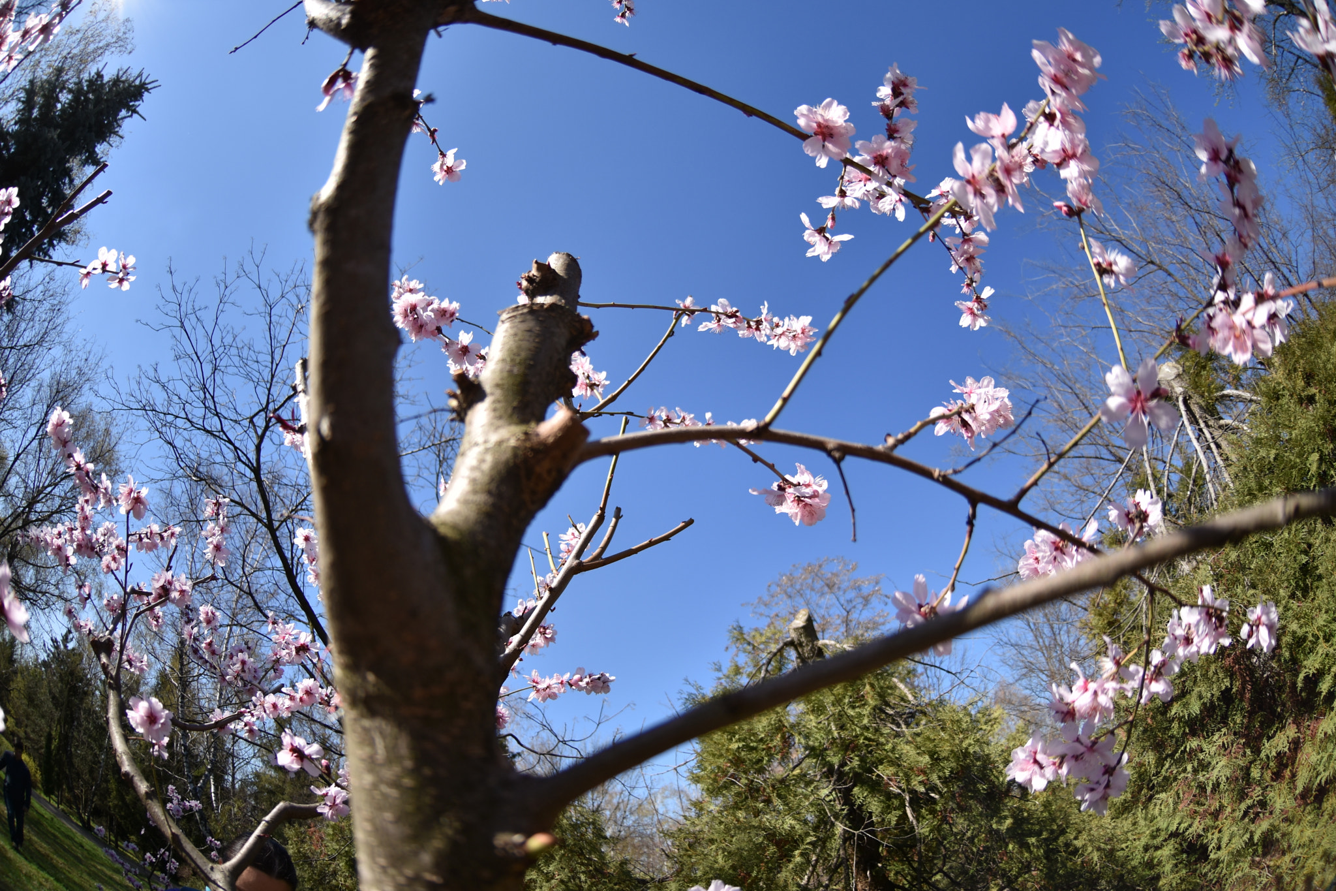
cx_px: 668
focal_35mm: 16
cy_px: 446
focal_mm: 10.5
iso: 100
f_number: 2.8
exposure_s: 1/1600
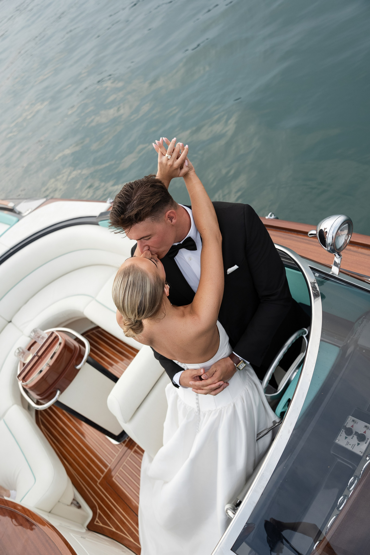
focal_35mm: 32
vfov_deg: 58.7
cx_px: 185
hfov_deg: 41.1
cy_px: 278
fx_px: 493
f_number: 4
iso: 500
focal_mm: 32
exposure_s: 1/1000
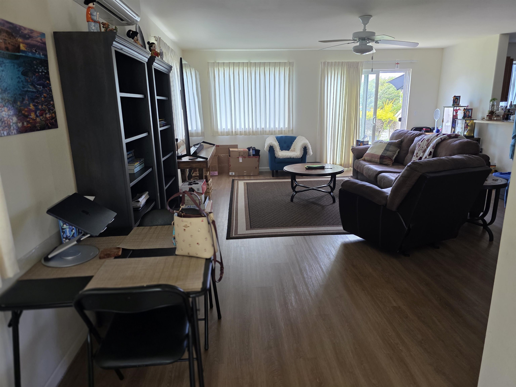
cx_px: 258
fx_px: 343
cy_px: 194
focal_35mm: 23
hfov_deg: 73.9
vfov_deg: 58.9
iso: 320
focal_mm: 6.3
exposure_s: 1/120
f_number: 1.7
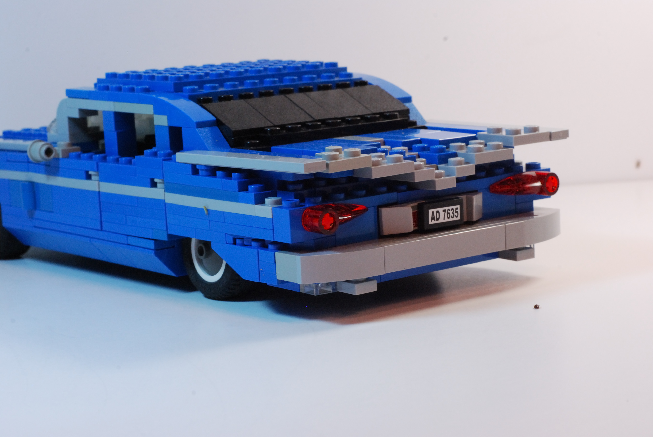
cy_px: 218
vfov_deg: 18.2
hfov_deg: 27.0
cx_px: 326
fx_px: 1362
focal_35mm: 75
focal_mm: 50
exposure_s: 1/25
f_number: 14
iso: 800
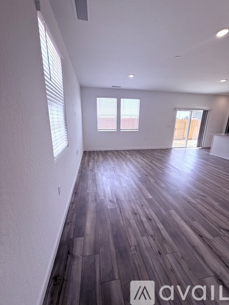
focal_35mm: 14
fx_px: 123
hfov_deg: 85.7
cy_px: 152
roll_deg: -1.3
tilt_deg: -13.1
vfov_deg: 102.1
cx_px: 114
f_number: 2.2
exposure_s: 1/134
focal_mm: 2.22
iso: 64
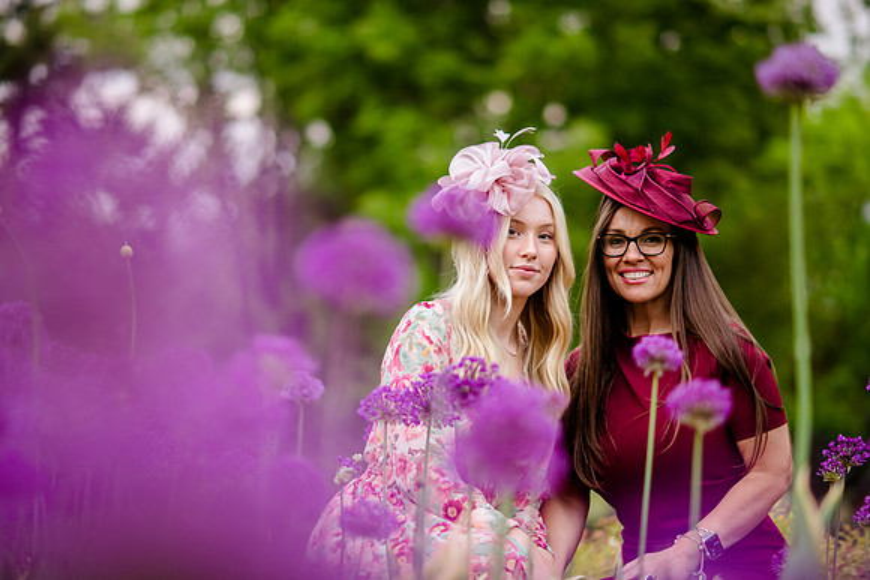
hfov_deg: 18.6
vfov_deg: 12.5
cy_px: 290
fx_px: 2653
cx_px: 424
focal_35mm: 110
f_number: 2
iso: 800
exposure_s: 1/200
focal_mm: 105
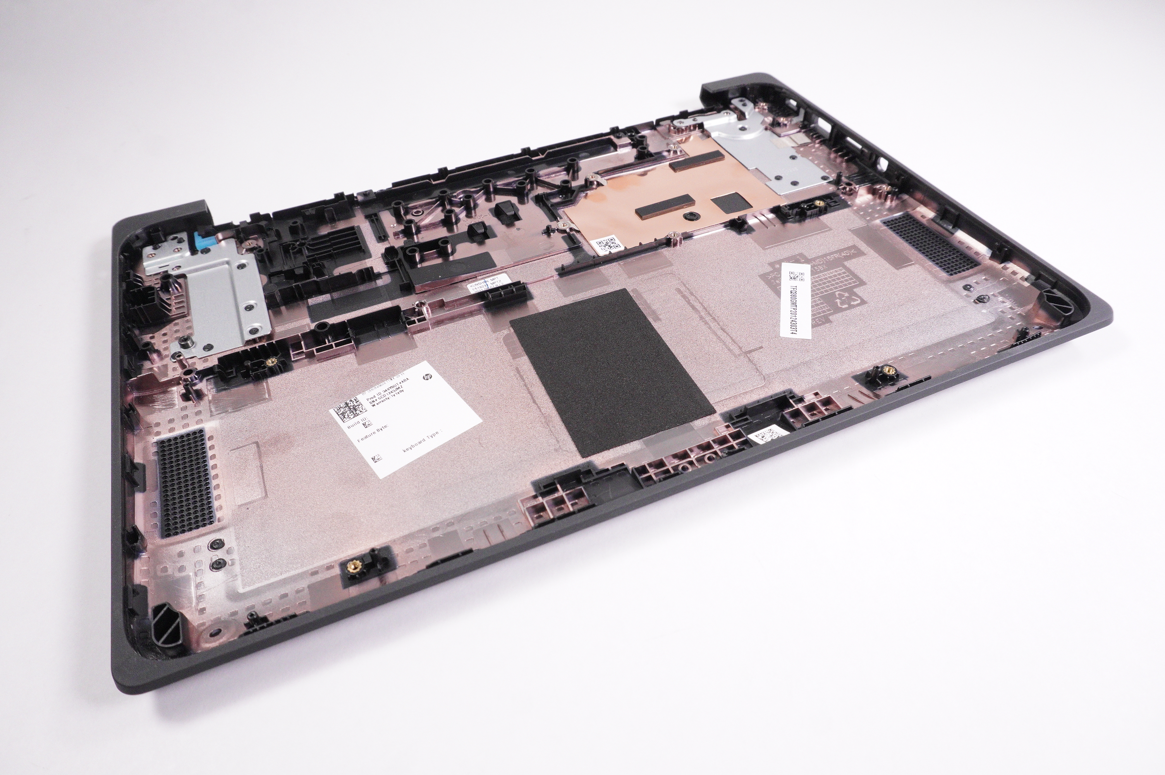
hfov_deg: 73.8
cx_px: 582
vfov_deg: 53.0
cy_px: 388
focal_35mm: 24
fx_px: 776
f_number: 9
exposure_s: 1/500
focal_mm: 16
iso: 2500
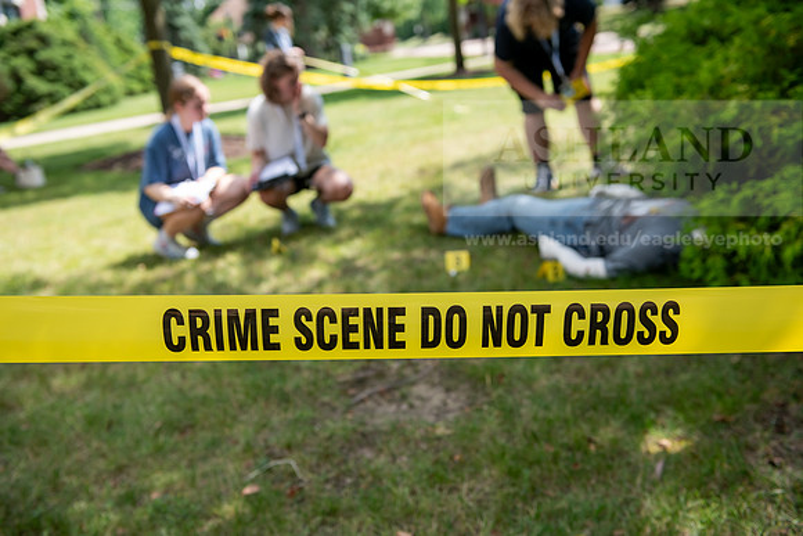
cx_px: 402
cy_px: 268
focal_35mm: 40
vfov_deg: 33.4
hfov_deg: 48.4
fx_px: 892
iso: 125
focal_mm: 40
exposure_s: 1/400
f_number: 3.5
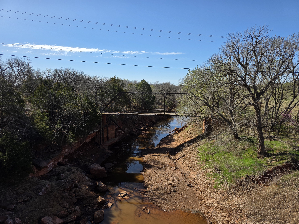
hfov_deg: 73.9
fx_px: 199
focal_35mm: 23
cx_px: 150
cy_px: 112
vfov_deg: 58.9
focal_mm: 6.3
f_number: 1.7
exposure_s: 1/4539
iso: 80
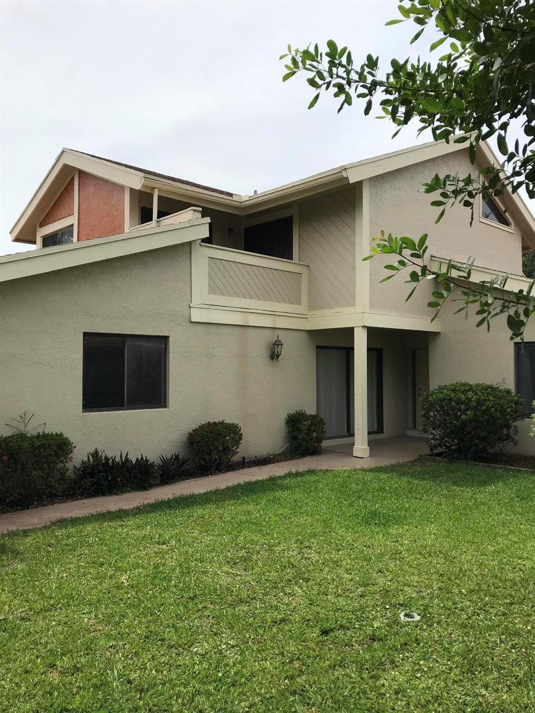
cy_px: 356
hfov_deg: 49.7
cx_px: 268
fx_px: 577
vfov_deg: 63.4
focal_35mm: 28
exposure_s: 1/3425
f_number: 1.8
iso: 20
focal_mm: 3.99
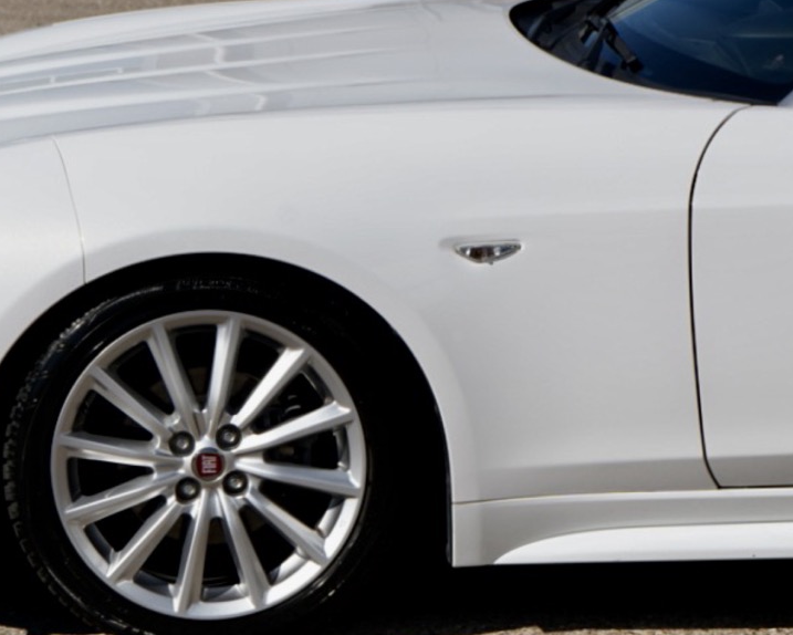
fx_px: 4132
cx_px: 237
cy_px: 415
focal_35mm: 176
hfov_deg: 10.9
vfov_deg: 8.8
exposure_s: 1/400
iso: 100
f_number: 9
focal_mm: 70
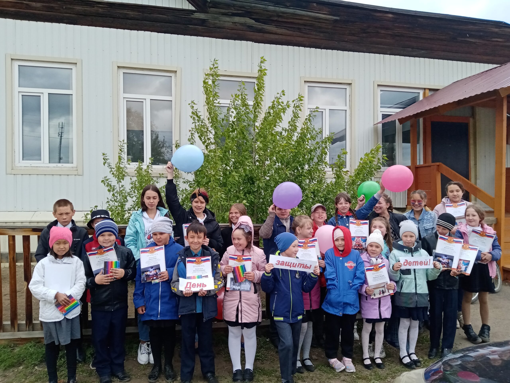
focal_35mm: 26
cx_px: 255
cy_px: 192
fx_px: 383
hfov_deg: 67.3
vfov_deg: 53.1
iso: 102
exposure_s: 1/754
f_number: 1.8
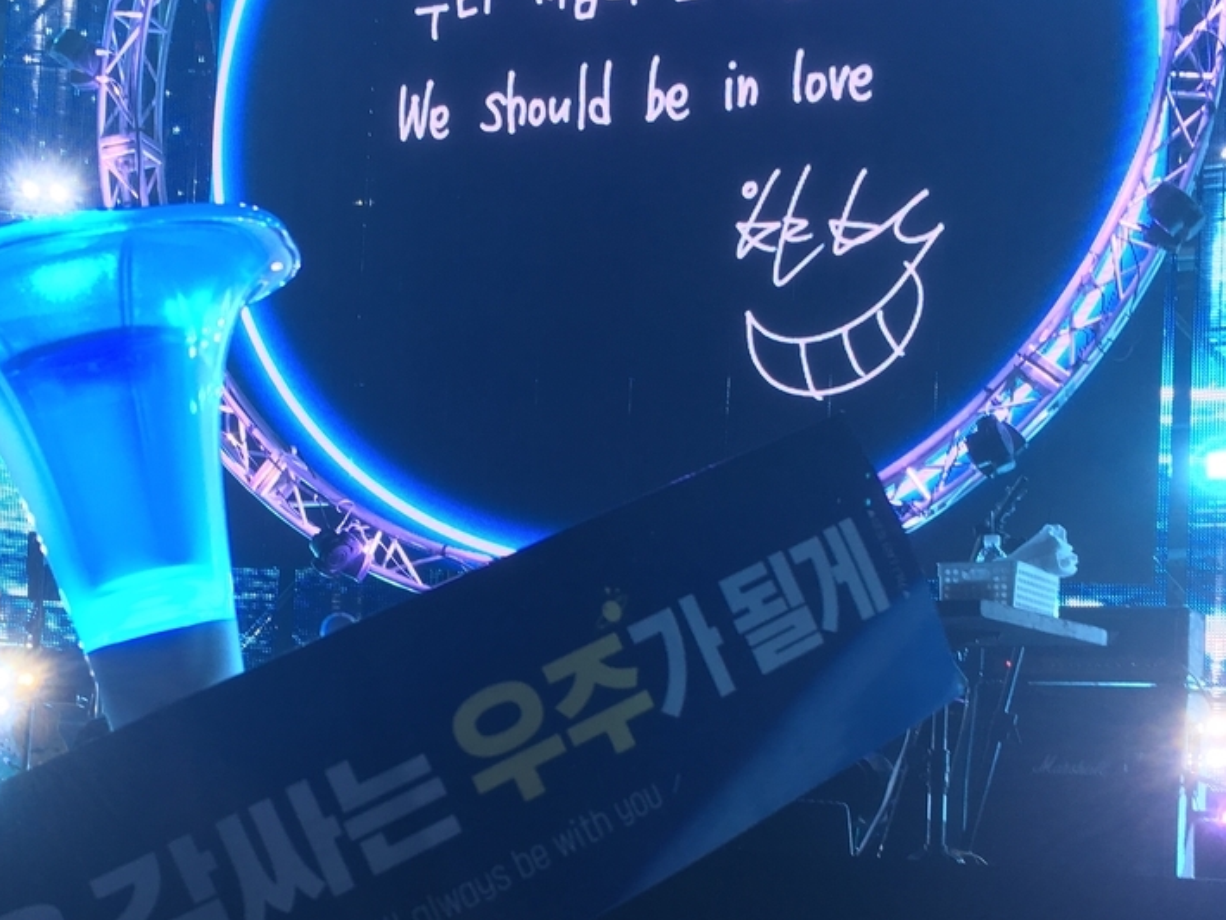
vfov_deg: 29.4
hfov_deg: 38.6
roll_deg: -2.5
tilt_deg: +2.7
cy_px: 652
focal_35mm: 49
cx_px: 439
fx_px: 1736
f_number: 2.2
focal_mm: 4.15
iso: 25
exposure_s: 1/40
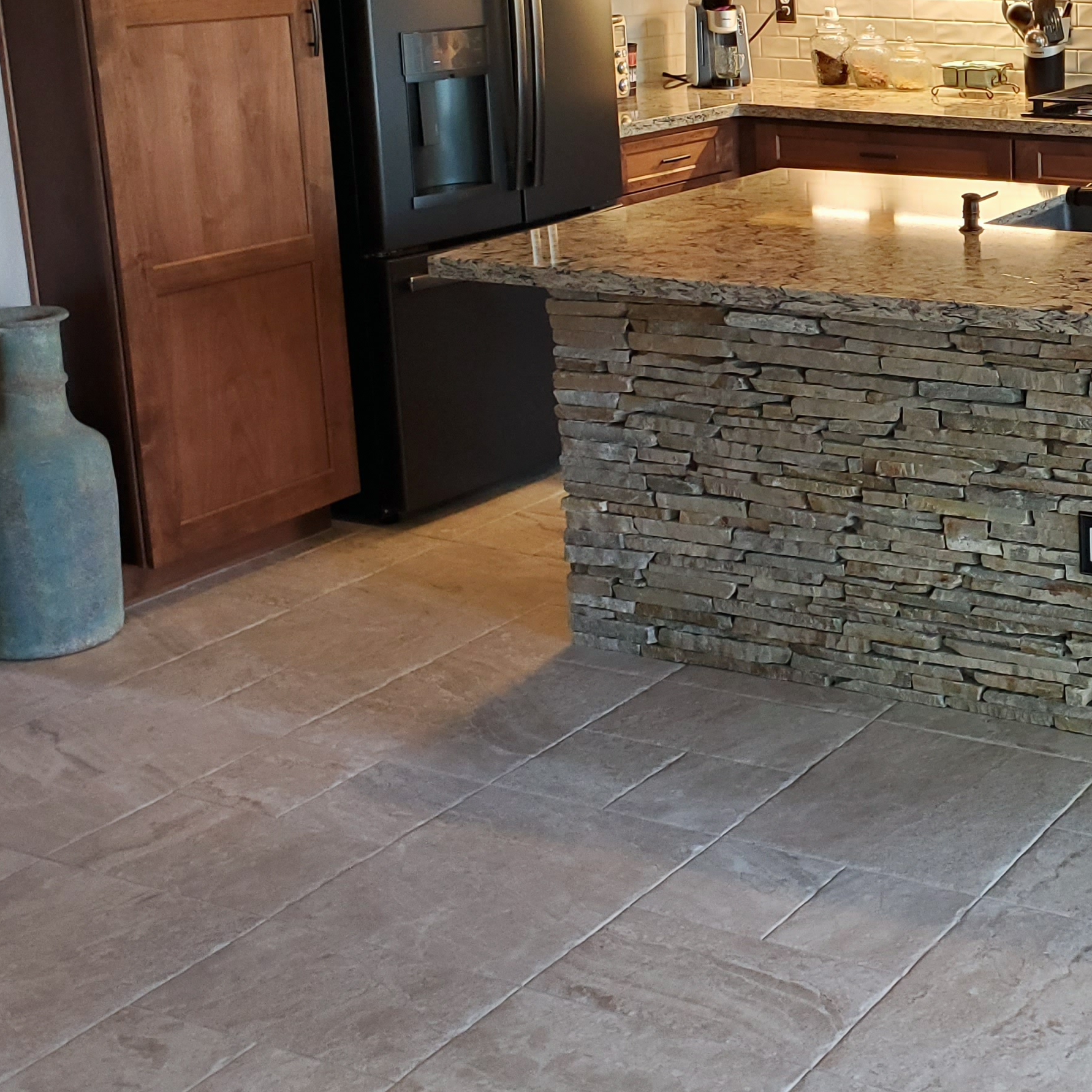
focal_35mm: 52
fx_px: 1856
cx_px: 1124
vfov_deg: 32.4
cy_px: 317
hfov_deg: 30.2
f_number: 2.4
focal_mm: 4.3
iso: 200
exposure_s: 1/39
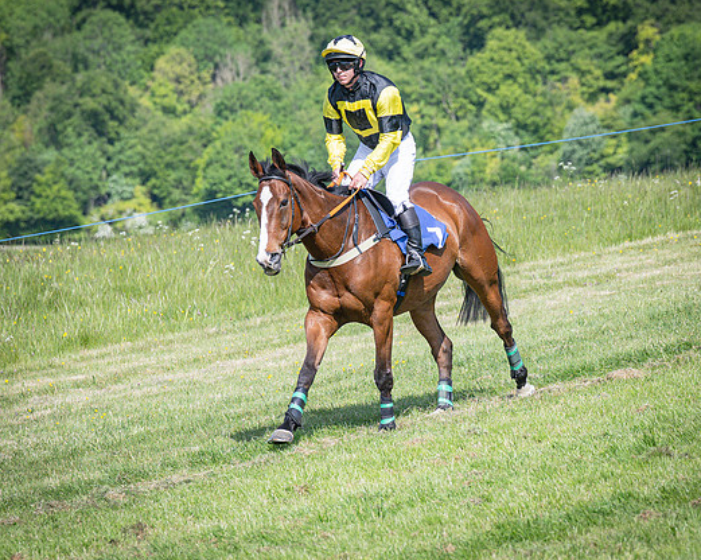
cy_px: 289
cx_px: 326
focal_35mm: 275
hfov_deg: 7.0
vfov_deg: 5.6
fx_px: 5701
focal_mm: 120
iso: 400
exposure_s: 1/3200
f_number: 4
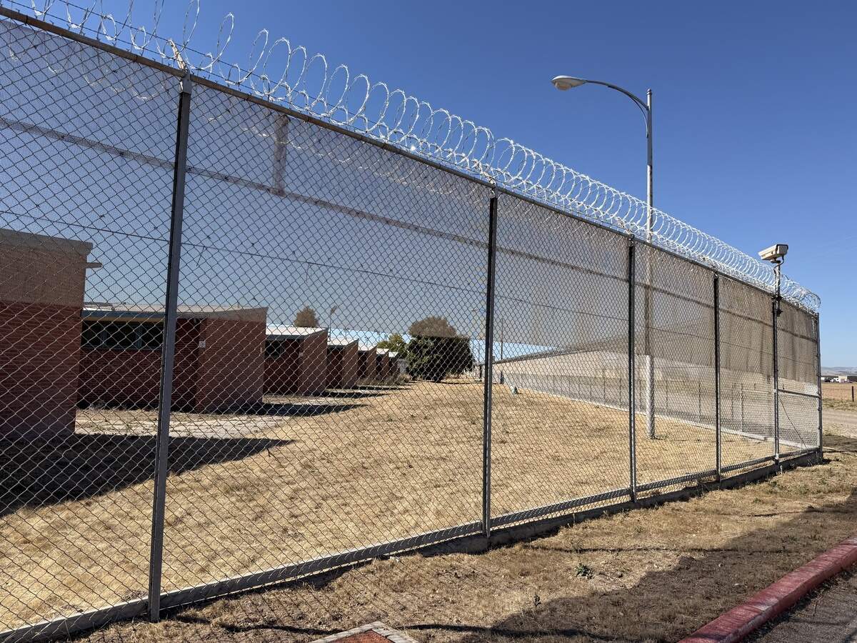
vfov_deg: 56.8
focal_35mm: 24
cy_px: 322
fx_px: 594
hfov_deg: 71.6
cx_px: 428
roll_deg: -1.2
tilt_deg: +5.1
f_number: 1.78
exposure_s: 1/4975
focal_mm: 6.76
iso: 80
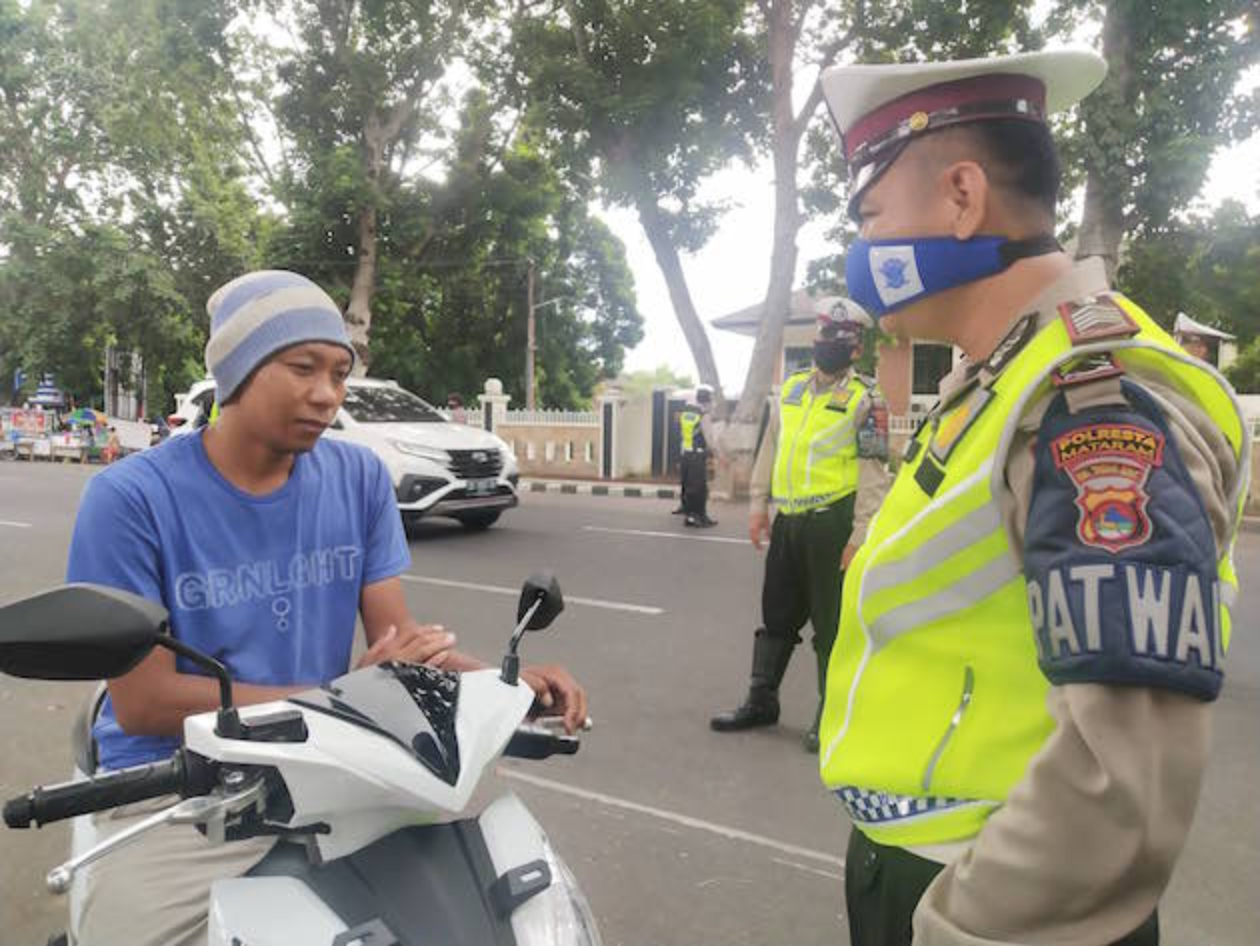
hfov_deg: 59.9
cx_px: 630
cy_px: 473
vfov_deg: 46.8
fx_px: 1092
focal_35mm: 30
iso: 173
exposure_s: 1/100
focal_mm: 3.95
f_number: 1.8
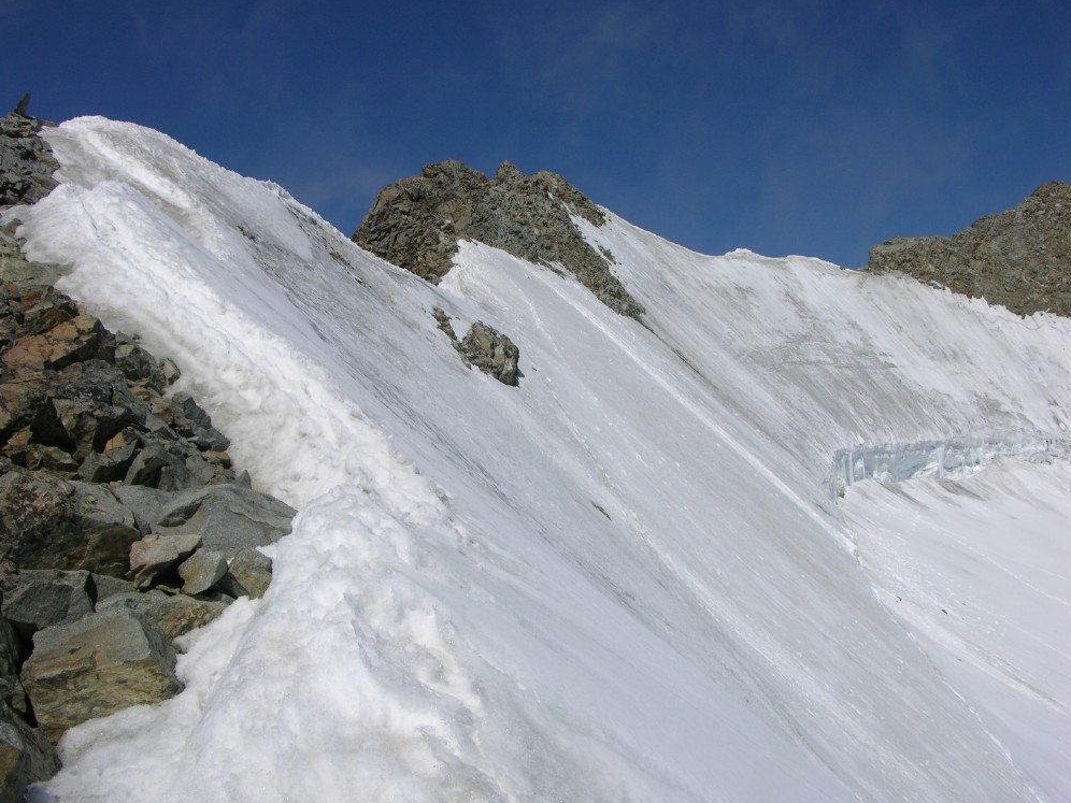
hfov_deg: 51.4
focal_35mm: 36
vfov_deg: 39.7
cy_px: 408
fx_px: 1114
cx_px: 524
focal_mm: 8.9
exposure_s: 1/404
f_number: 8
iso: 50
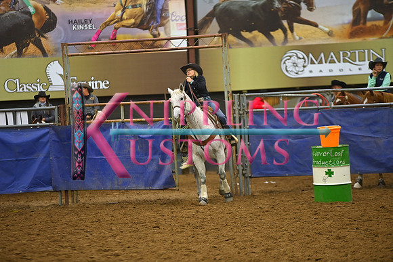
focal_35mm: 175
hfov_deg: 11.7
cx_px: 196
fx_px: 1911
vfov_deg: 7.9
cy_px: 131
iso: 2500
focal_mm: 175
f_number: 2.8
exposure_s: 1/320
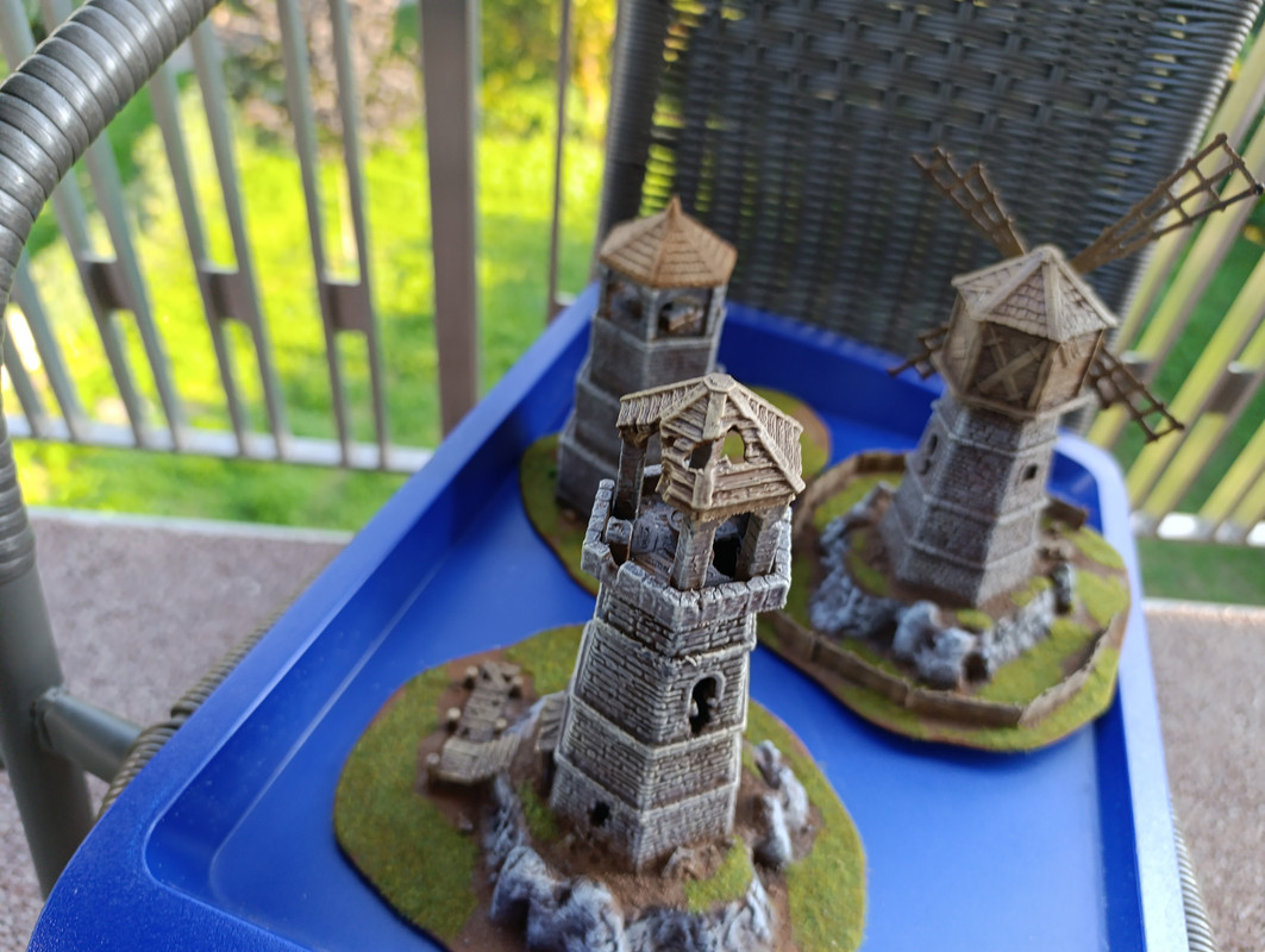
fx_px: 842
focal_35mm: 23
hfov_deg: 73.9
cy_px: 476
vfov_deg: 59.0
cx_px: 632
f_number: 1.6
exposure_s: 1/100
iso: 200
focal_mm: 6.14
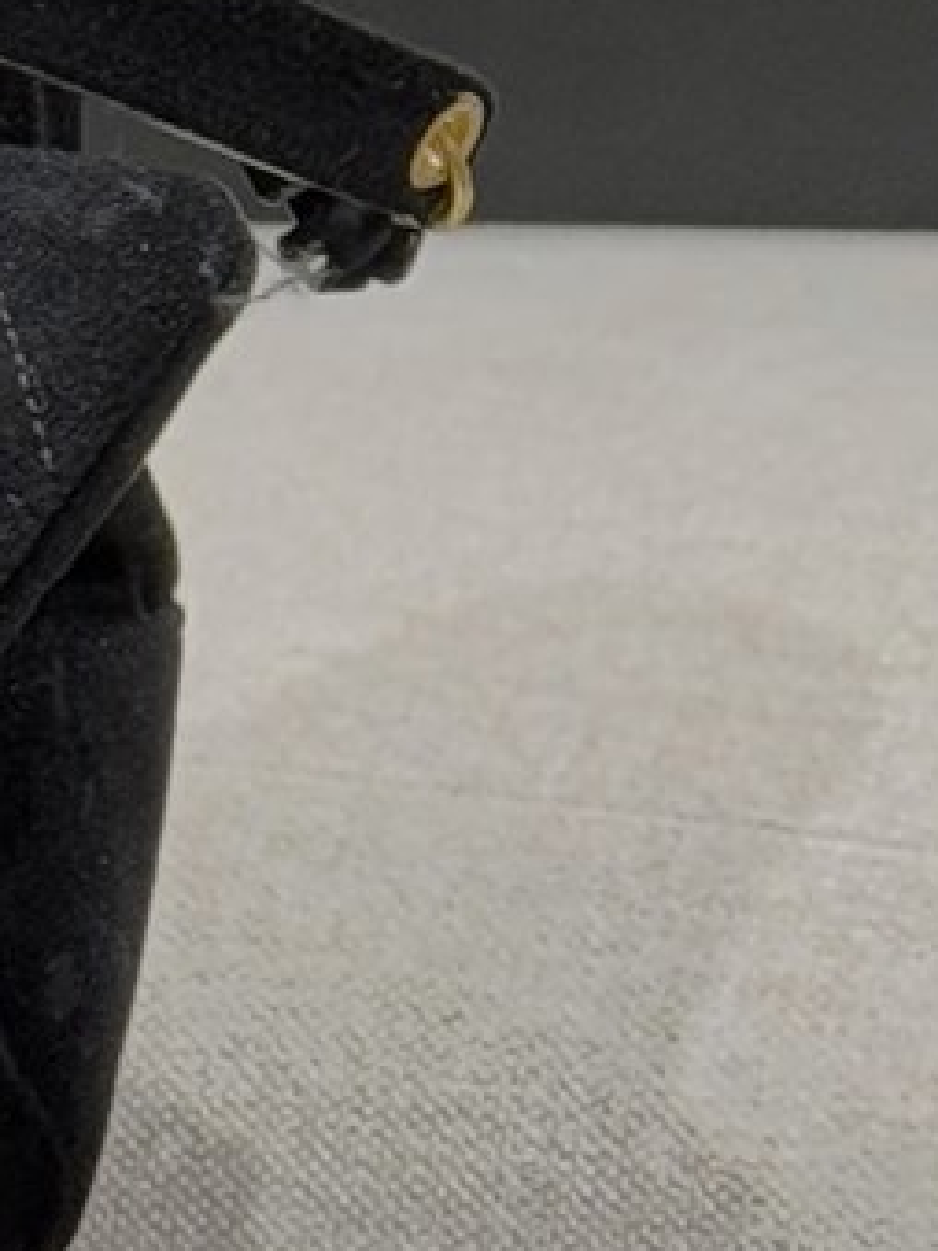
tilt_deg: -8.8
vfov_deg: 7.0
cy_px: 122
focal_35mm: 283
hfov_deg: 5.1
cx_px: -1233
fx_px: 10231
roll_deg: +0.7
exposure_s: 1/50
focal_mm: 6.76
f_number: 1.78
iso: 80
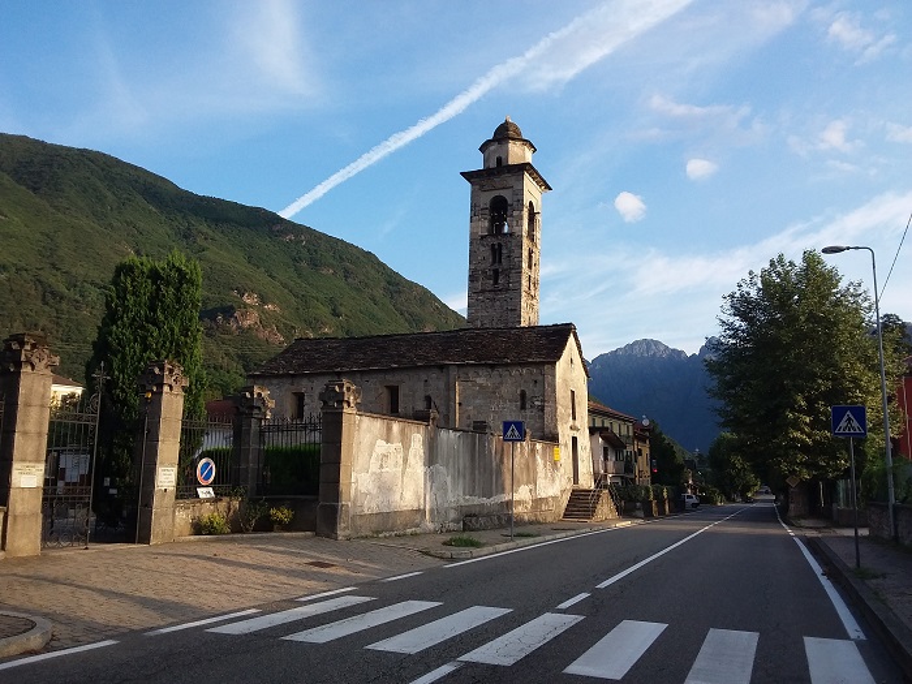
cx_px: 456
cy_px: 342
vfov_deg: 51.4
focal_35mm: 27
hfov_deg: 65.3
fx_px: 711
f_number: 1.9
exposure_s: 1/622
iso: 40
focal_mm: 2.91
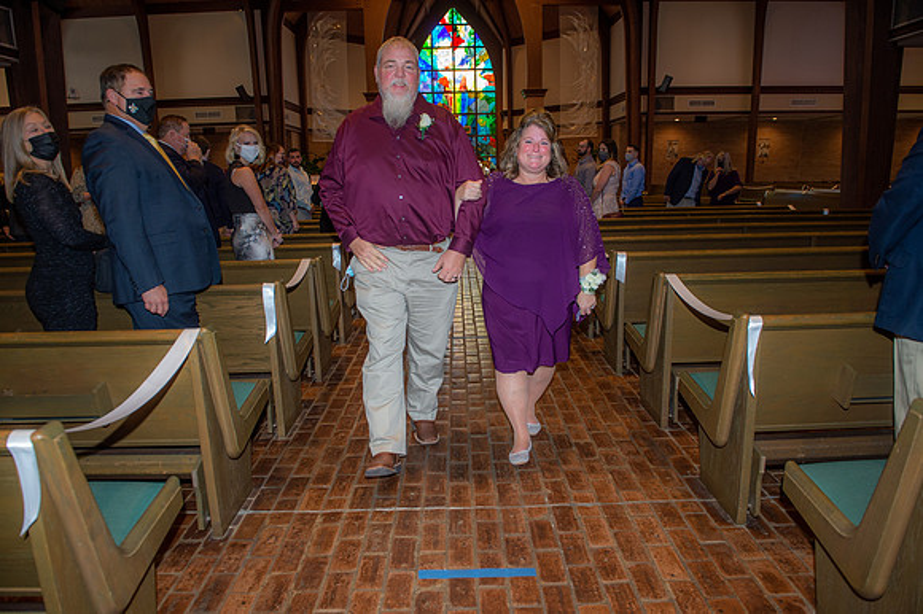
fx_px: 615
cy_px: 307
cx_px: 462
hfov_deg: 73.8
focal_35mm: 24
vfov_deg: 53.1
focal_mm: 24
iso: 1250
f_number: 5
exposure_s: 1/125
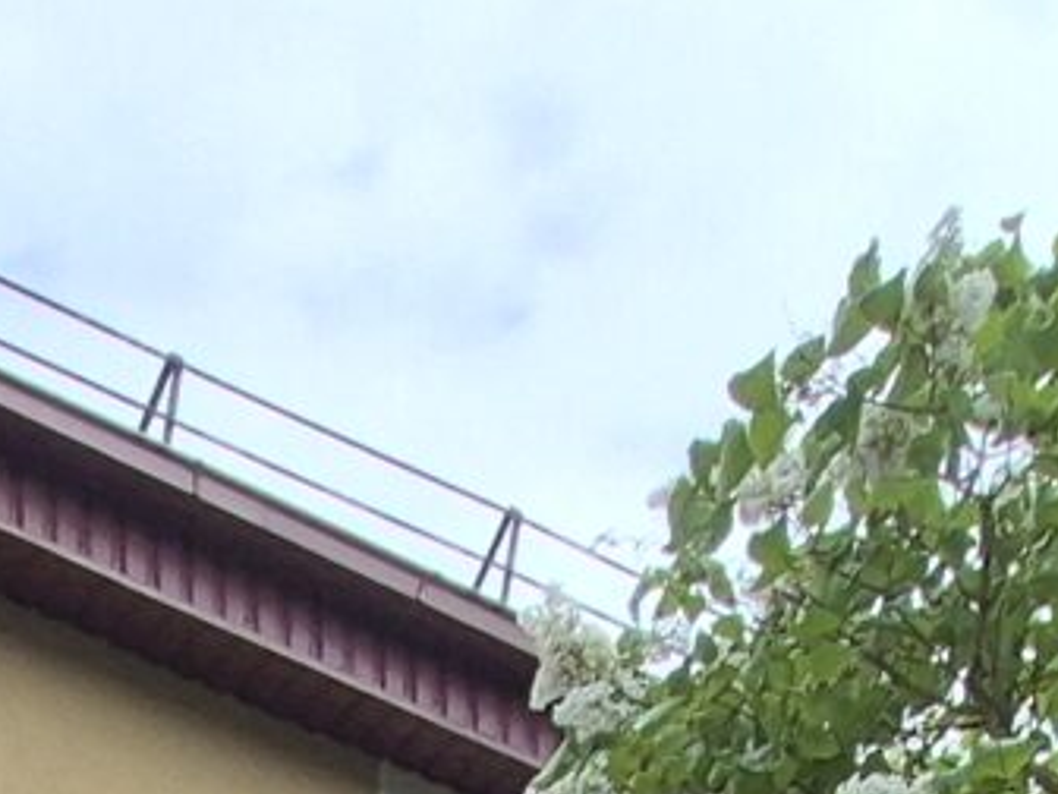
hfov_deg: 18.0
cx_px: -472
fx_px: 3026
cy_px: 3015
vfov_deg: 8.6
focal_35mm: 99
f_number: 2.2
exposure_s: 1/1088
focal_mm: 2.2
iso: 50
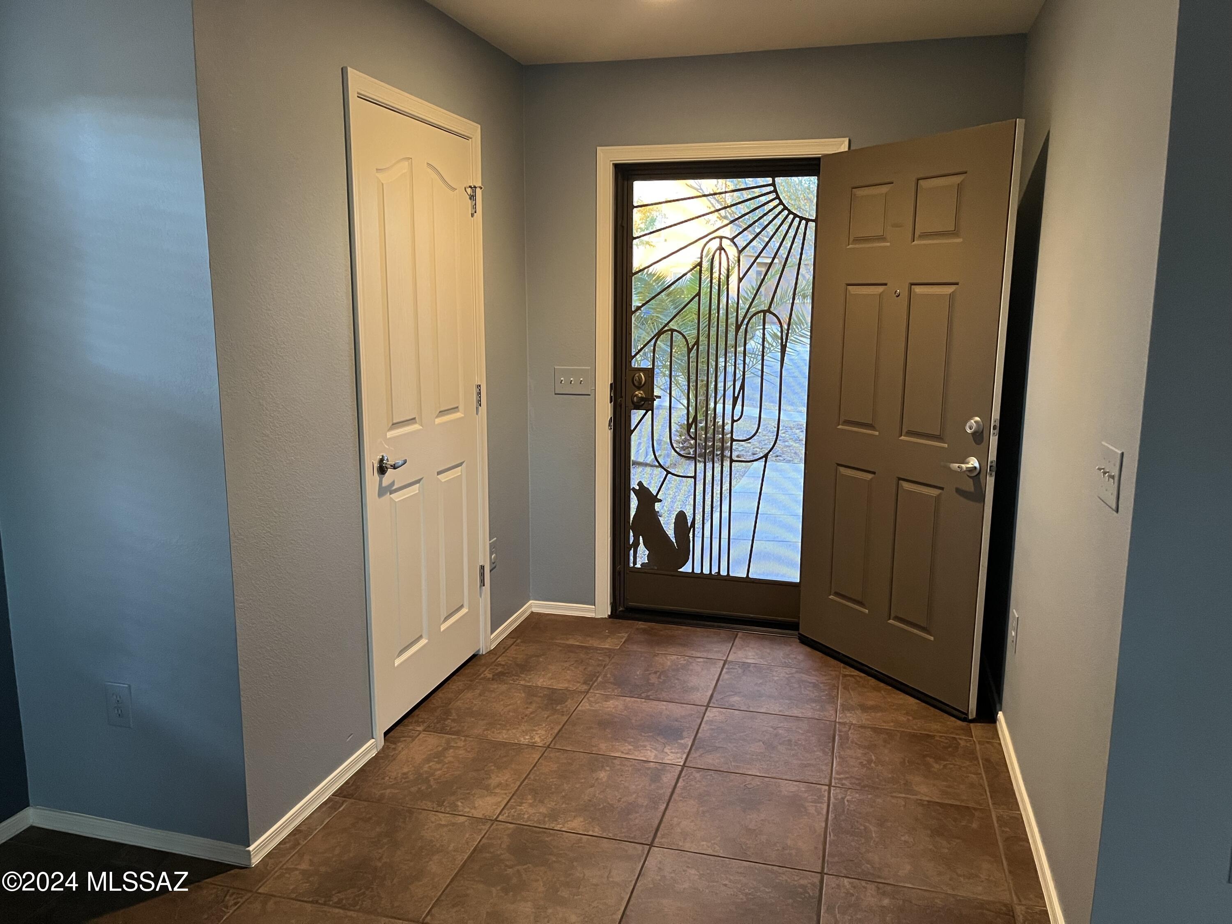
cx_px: 616
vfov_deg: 53.1
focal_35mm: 26
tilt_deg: -9.6
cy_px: 462
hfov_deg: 67.3
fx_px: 925
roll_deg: +0.1
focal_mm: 5.1
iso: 400
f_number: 1.6
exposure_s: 1/60
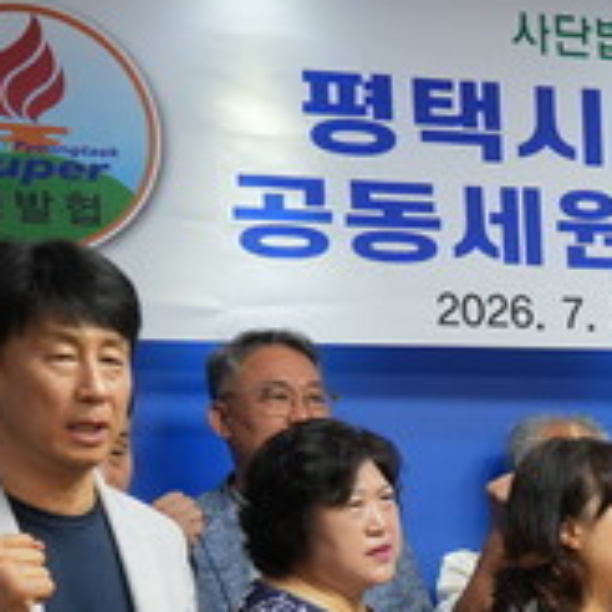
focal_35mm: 121
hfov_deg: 13.7
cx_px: 884
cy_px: 724
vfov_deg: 14.0
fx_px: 2420
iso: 800
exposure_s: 1/50
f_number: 5
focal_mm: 26
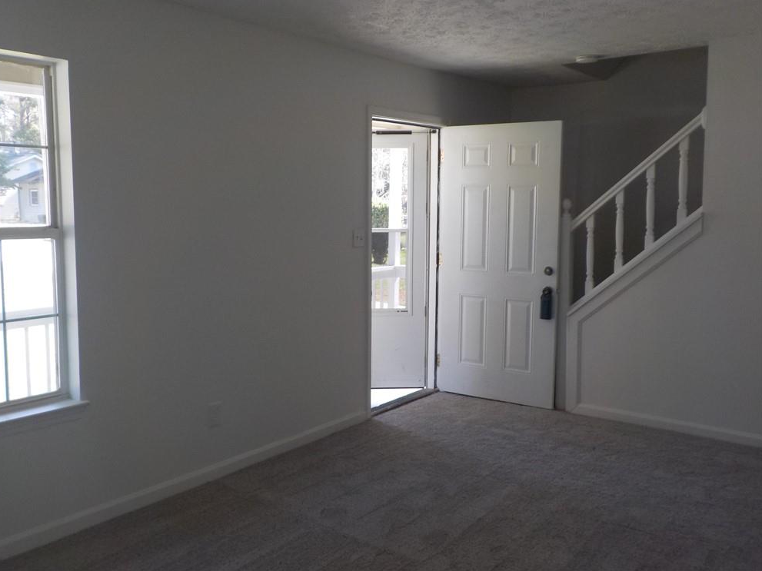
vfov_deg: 45.4
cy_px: 277
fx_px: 682
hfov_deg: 58.3
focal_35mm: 31
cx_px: 371
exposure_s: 1/60
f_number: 3.3
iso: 125
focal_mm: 4.1
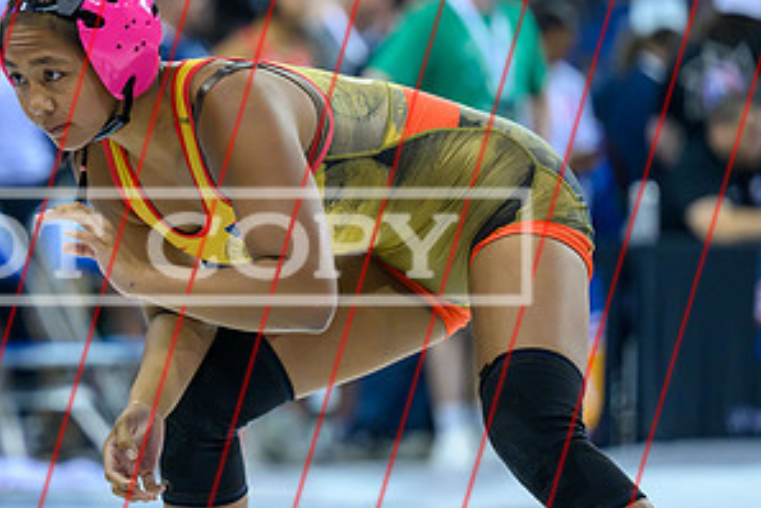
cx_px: 24
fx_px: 6366
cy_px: 244
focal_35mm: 301
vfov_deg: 4.6
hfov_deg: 6.8
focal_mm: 145
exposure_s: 1/800
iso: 3200
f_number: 2.8
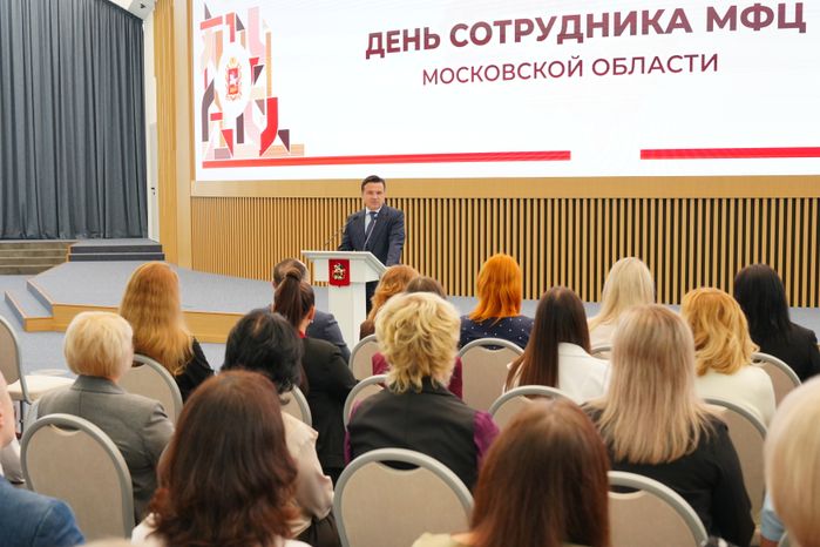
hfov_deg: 41.1
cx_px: 410
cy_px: 274
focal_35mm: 48
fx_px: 1093
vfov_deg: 28.1
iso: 2000
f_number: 6.3
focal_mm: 48
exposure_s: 1/100
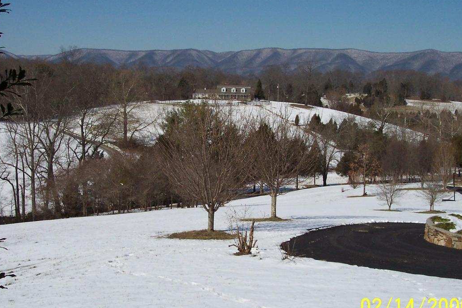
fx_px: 603
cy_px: 145
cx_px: 244
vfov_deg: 28.6
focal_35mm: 47
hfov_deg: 41.9
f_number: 4.8
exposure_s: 1/1000
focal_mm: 8
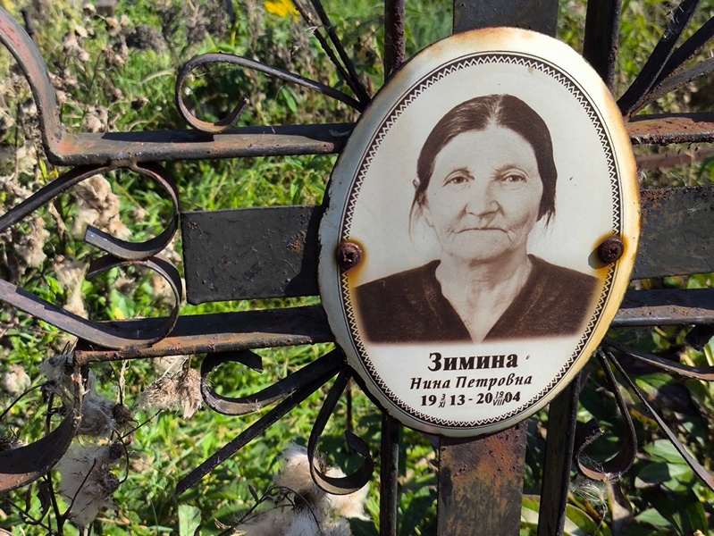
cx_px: 357
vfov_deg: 29.1
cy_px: 268
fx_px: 1032
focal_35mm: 50
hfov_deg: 38.2
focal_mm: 4.71
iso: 50
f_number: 1.7
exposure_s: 1/1118
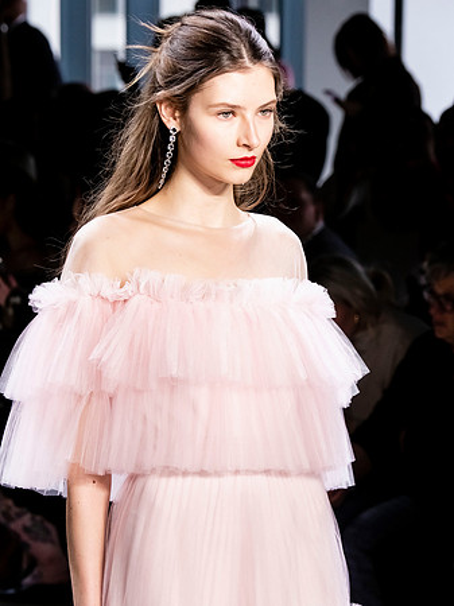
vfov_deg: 9.9
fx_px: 3501
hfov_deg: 7.4
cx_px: 227
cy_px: 303
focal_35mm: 200
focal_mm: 100
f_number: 5.6
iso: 1600
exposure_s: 1/250
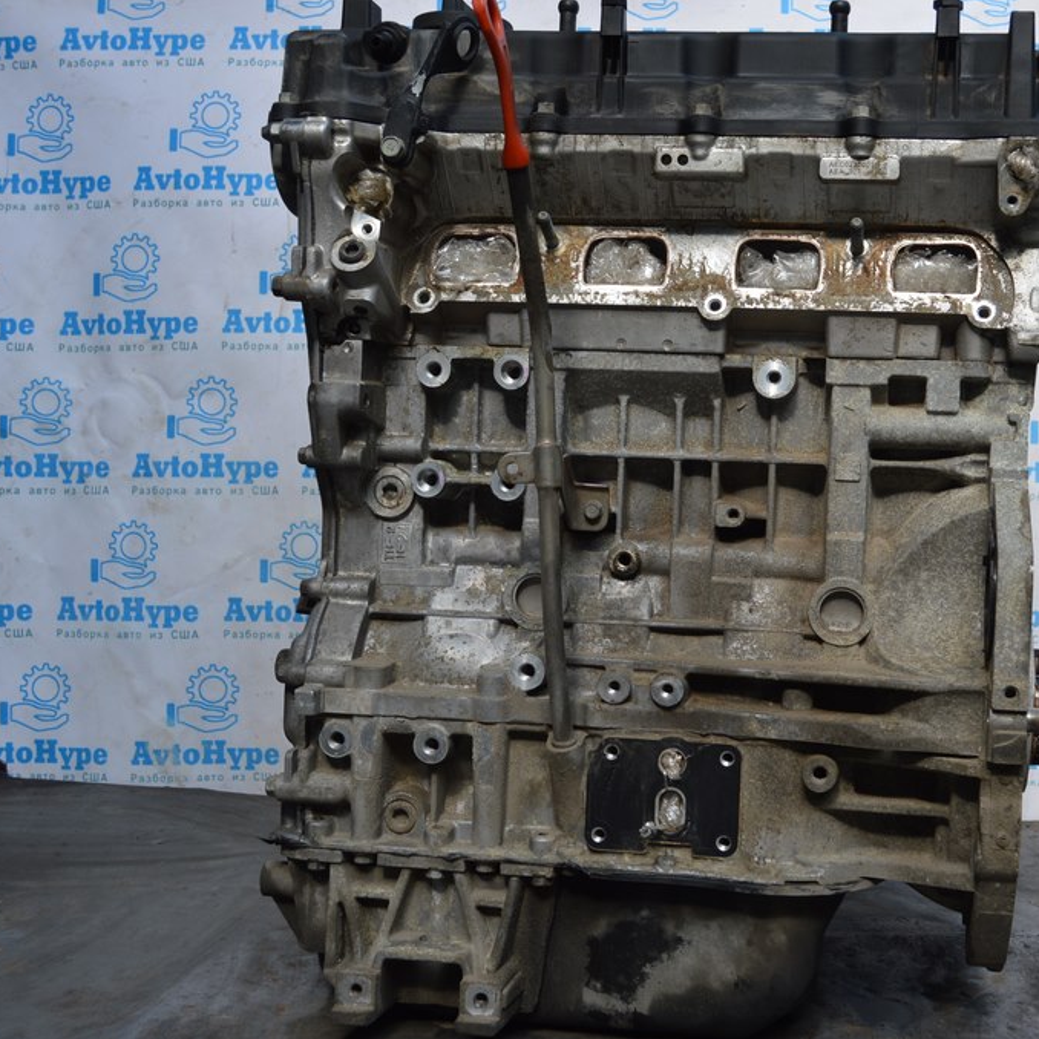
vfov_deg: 34.0
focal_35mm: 50
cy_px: 520
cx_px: 676
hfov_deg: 33.8
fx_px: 1698
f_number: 6.3
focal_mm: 26
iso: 100
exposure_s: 1/160
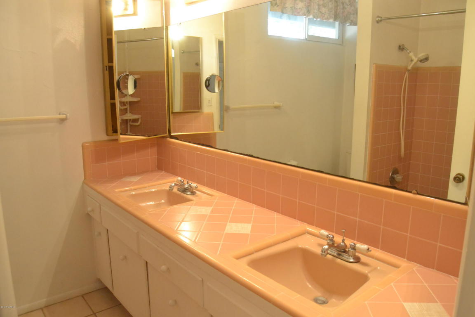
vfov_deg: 47.9
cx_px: 238
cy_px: 158
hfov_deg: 67.4
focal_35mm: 27
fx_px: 356
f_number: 6.3
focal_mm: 18
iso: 3200
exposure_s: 1/200
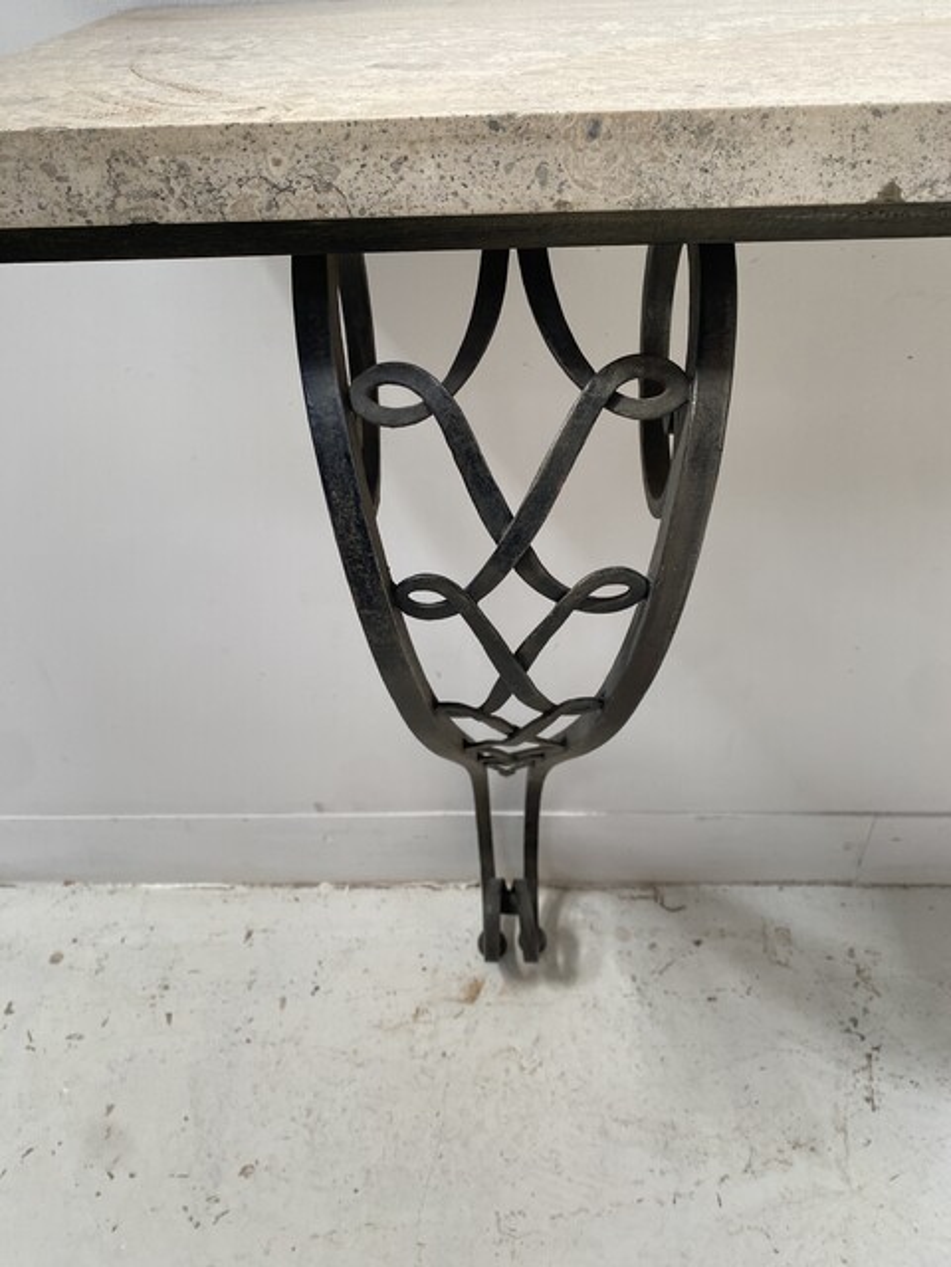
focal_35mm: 26
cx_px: 476
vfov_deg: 67.3
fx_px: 952
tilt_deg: -37.1
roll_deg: +4.0
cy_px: 634
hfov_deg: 53.1
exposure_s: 1/121
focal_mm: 4.25
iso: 80
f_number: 1.8
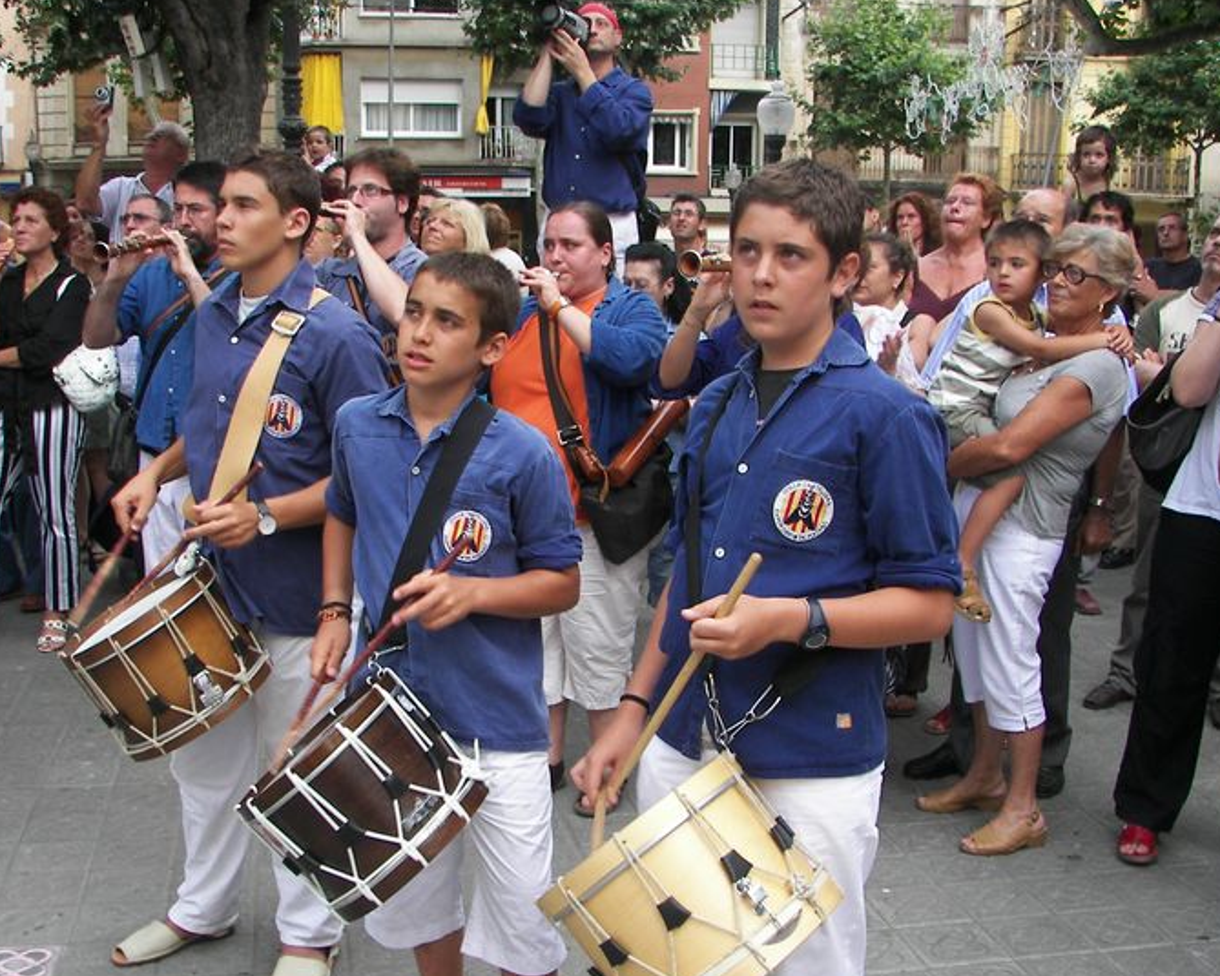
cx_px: 545
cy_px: 498
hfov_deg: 43.8
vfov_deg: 35.7
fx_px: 1516
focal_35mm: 42
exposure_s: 1/50
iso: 50
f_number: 2.8
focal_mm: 6
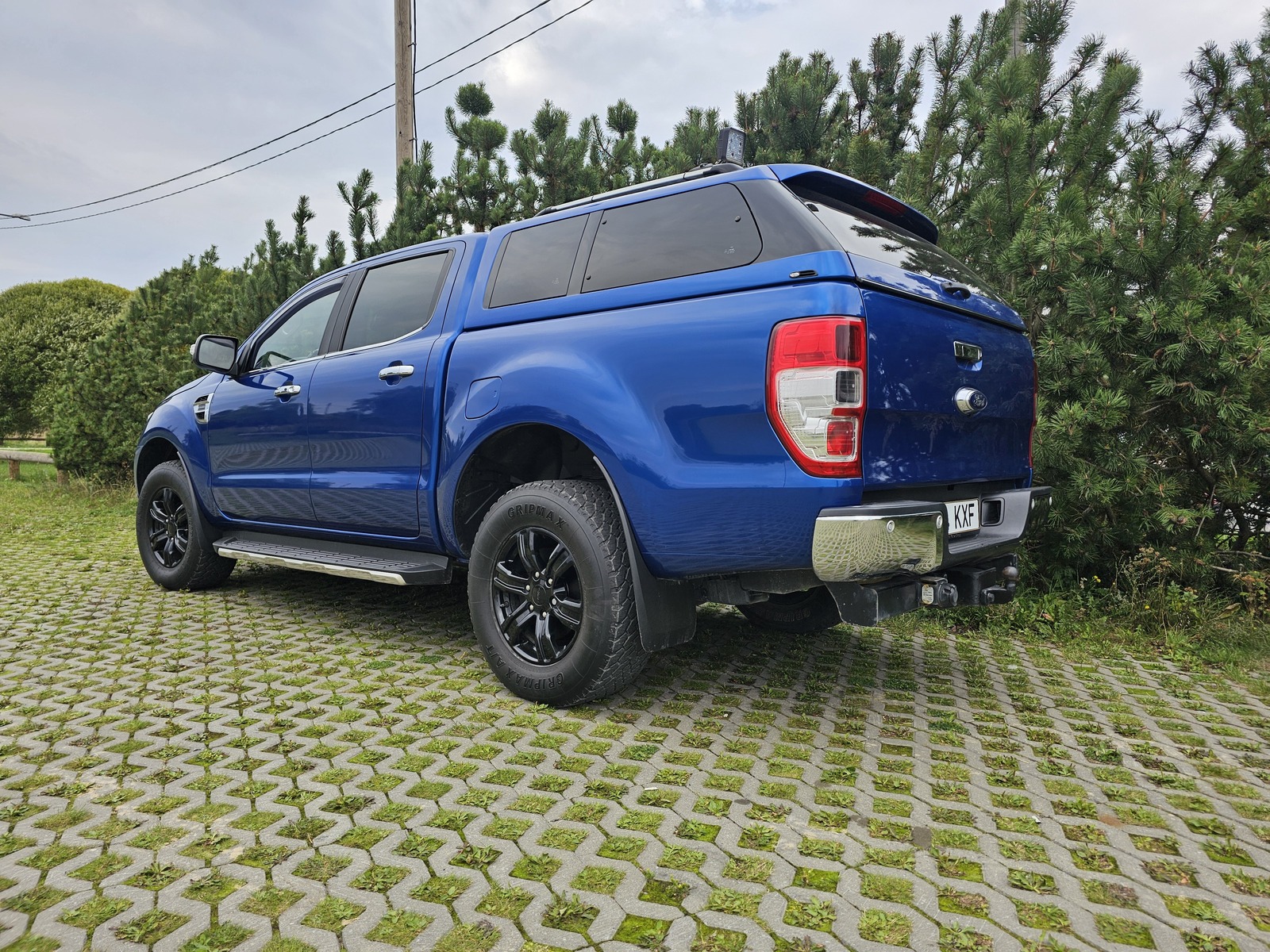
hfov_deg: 73.9
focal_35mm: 23
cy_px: 476
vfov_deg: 58.9
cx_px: 635
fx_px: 844
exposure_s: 1/180
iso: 12
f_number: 1.7
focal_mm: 6.3
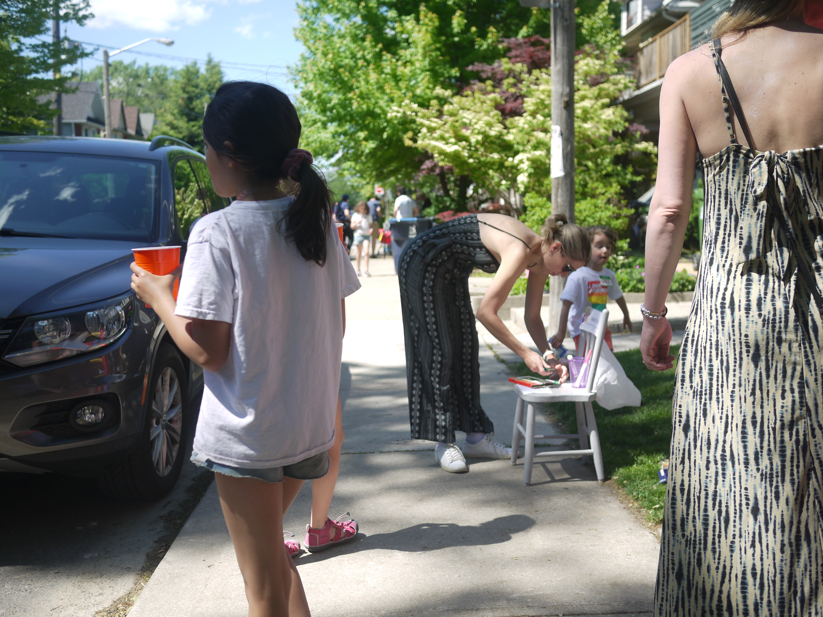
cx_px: 412
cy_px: 308
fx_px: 951
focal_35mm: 40
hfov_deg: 46.8
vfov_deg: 36.0
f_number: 2.2
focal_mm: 20
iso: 100
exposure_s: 1/1600
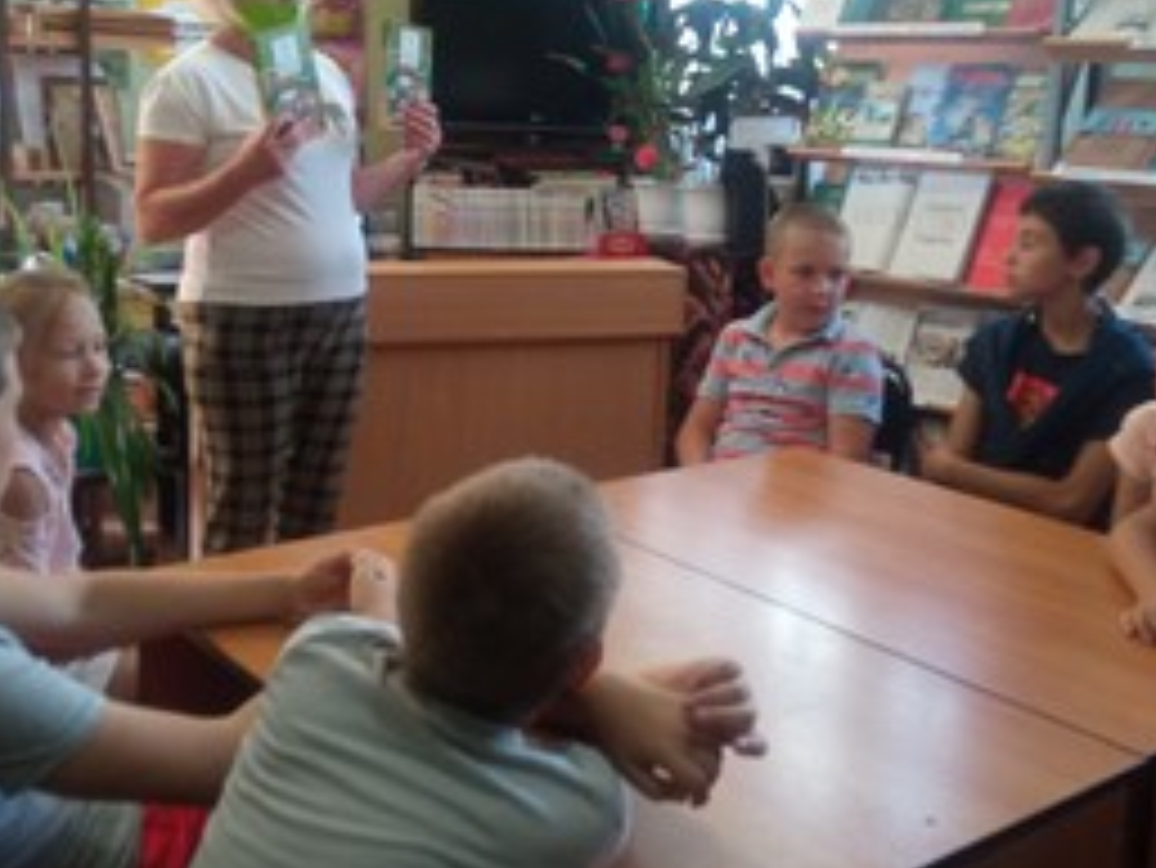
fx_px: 1403
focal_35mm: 42
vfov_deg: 34.3
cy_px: 360
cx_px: 603
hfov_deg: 44.8
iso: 516
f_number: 2.2
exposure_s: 1/25
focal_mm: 3.79
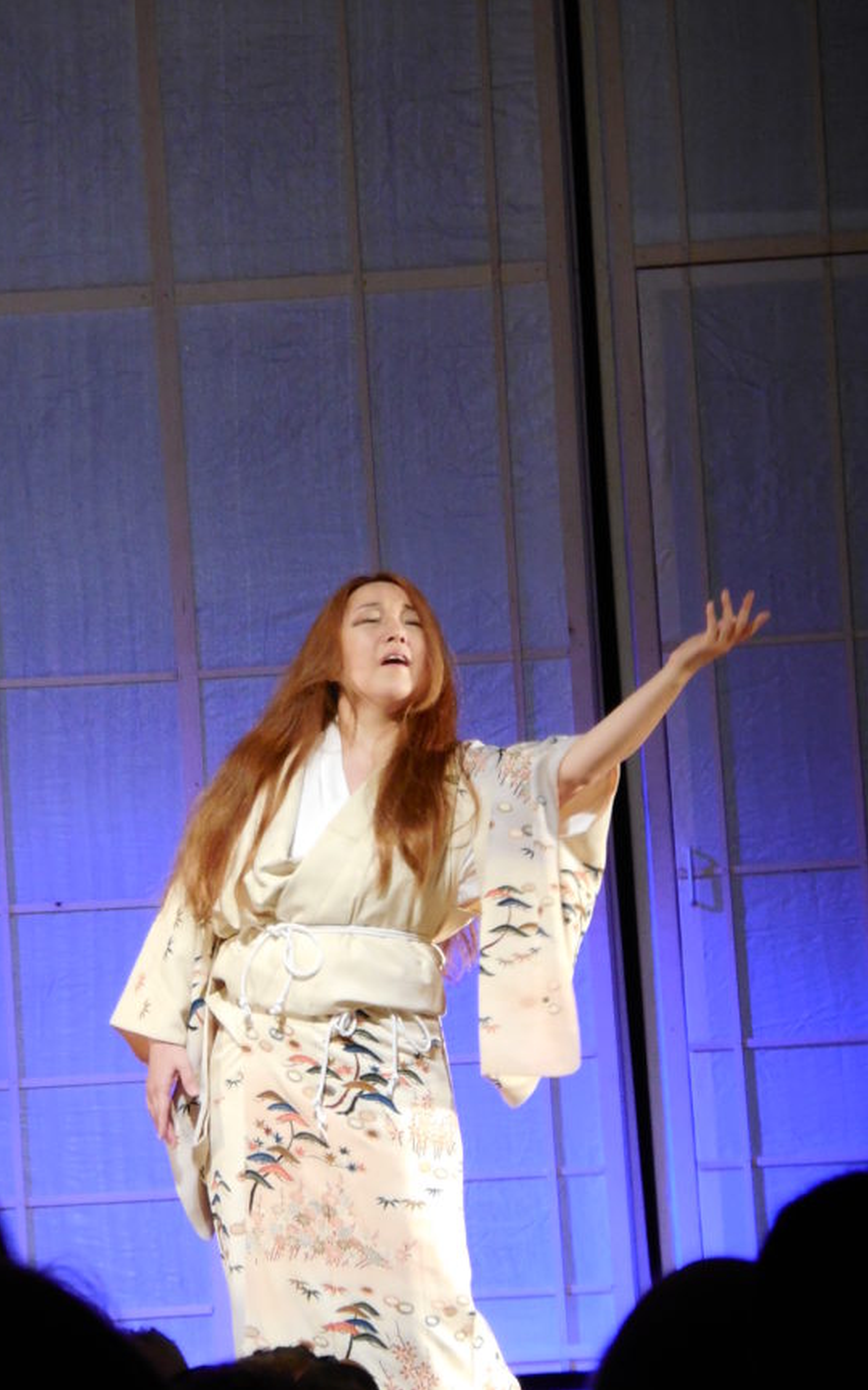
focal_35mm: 322
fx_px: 12198
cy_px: 695
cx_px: 362
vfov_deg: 6.5
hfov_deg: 4.1
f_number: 6.5
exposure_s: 1/6
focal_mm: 54
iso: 800
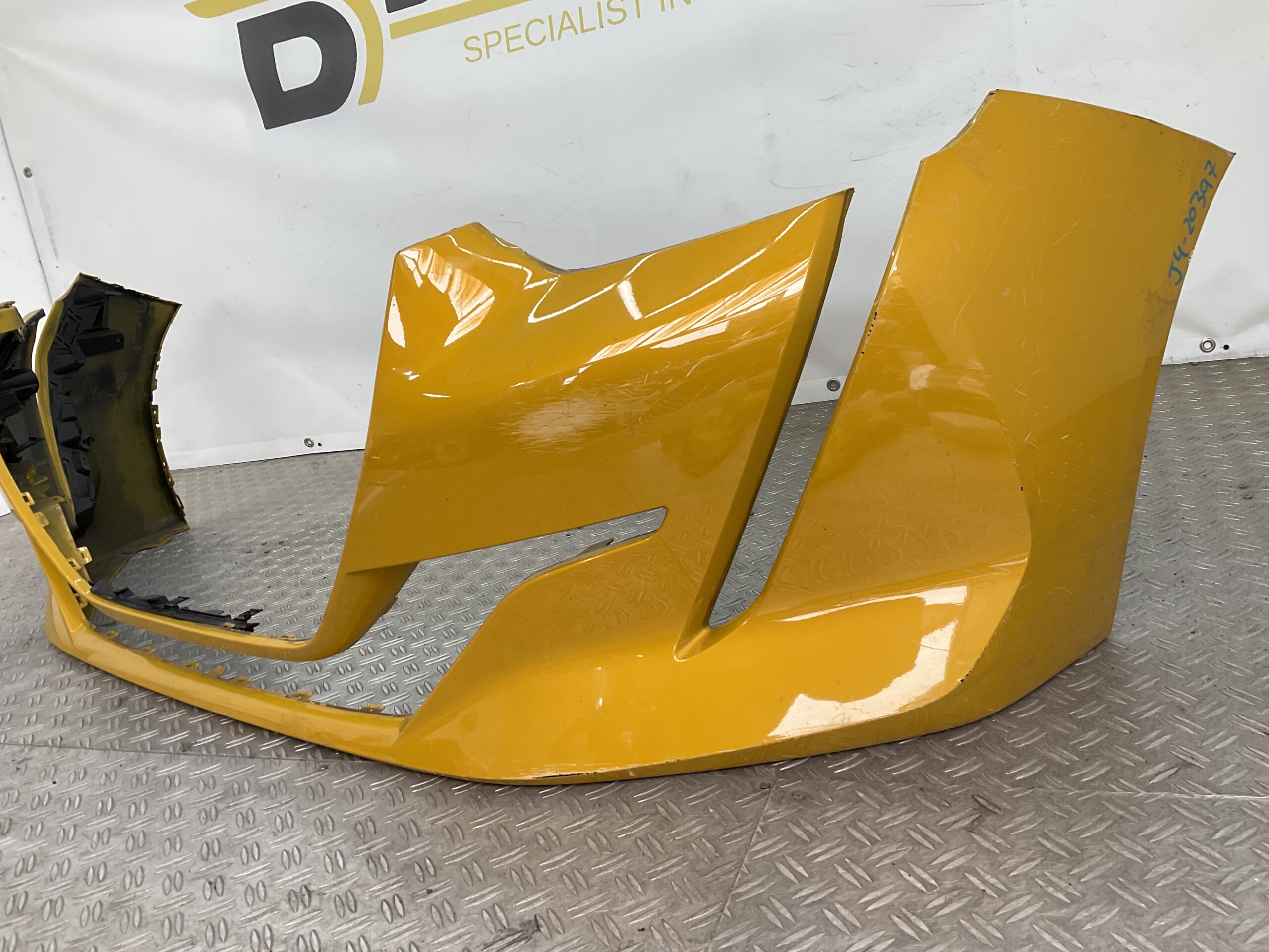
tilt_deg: -17.4
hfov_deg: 61.7
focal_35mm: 29
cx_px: 634
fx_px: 1063
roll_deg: +10.1
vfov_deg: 48.2
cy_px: 476
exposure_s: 1/161
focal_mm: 3
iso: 16
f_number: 1.8
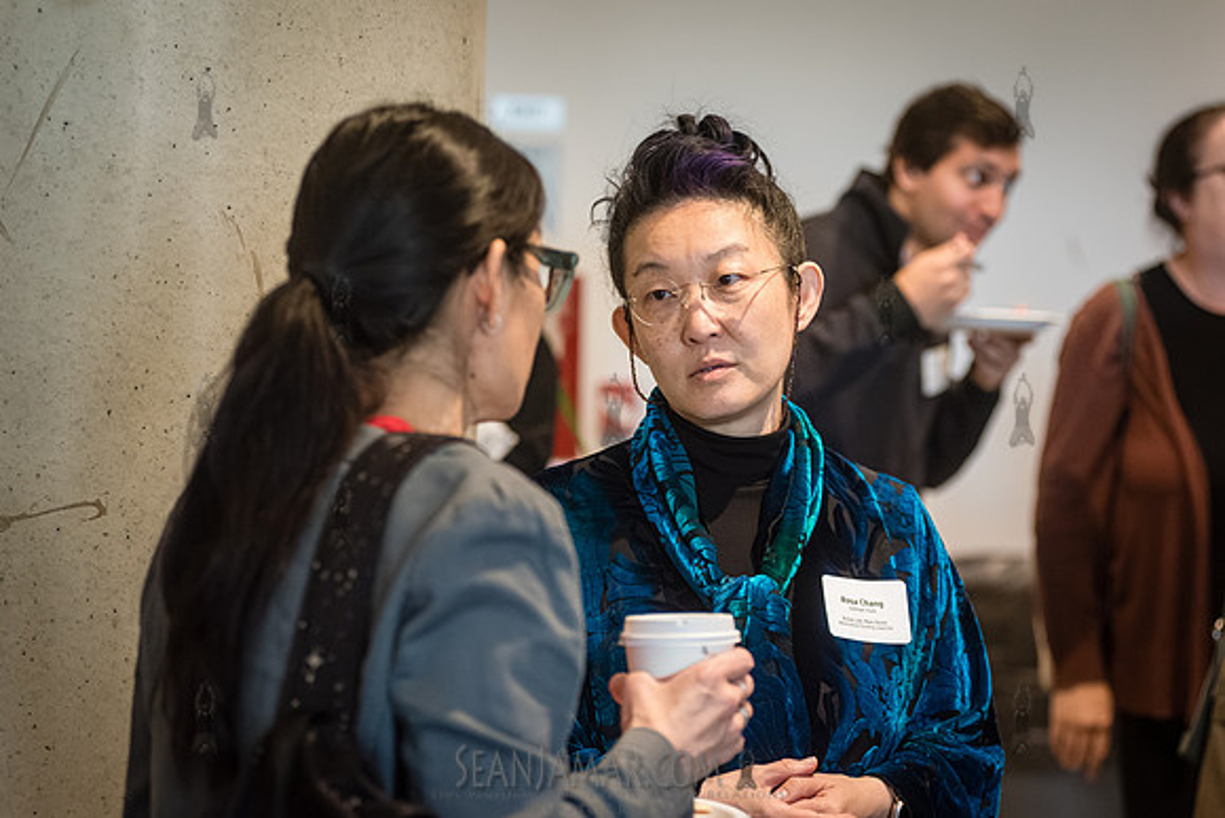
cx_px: 612
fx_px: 3131
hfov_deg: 22.1
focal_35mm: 92
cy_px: 409
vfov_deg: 14.9
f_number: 3.5
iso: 4000
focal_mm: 92
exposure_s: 1/160
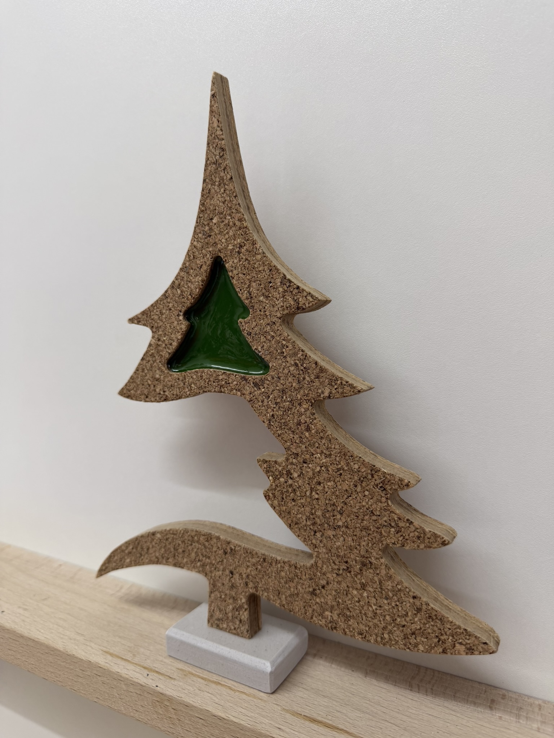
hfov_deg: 56.8
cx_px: 277
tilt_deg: -6.5
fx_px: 512
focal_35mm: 24
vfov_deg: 71.6
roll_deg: -0.6
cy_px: 369
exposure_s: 1/50
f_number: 1.78
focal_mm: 6.76
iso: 125
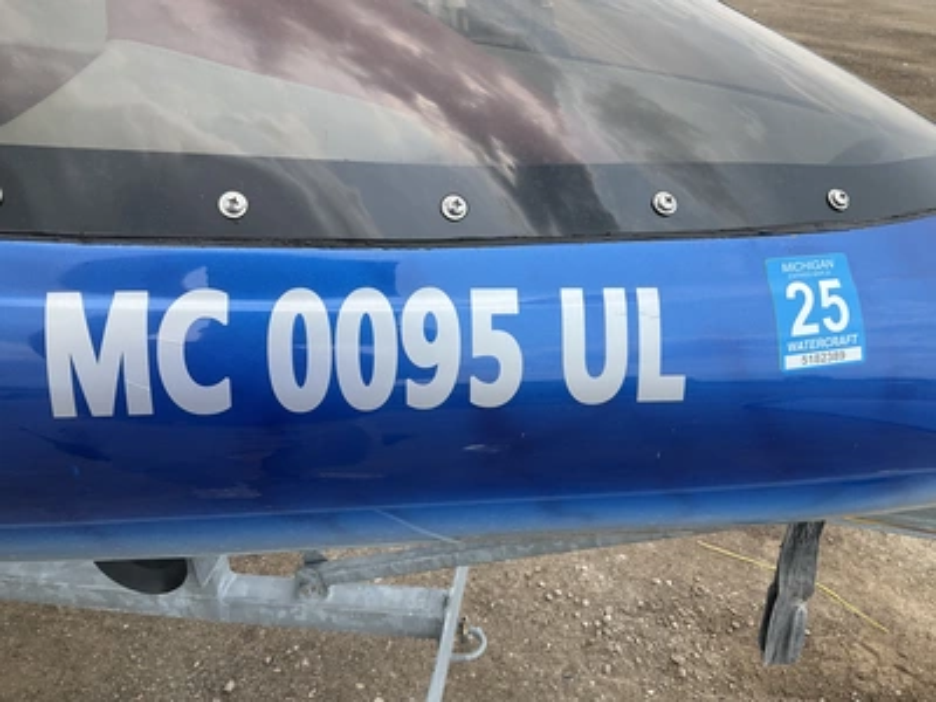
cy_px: 351
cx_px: 468
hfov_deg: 61.7
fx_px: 784
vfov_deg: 48.2
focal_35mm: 29
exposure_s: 1/1121
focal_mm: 3
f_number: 1.8
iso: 25
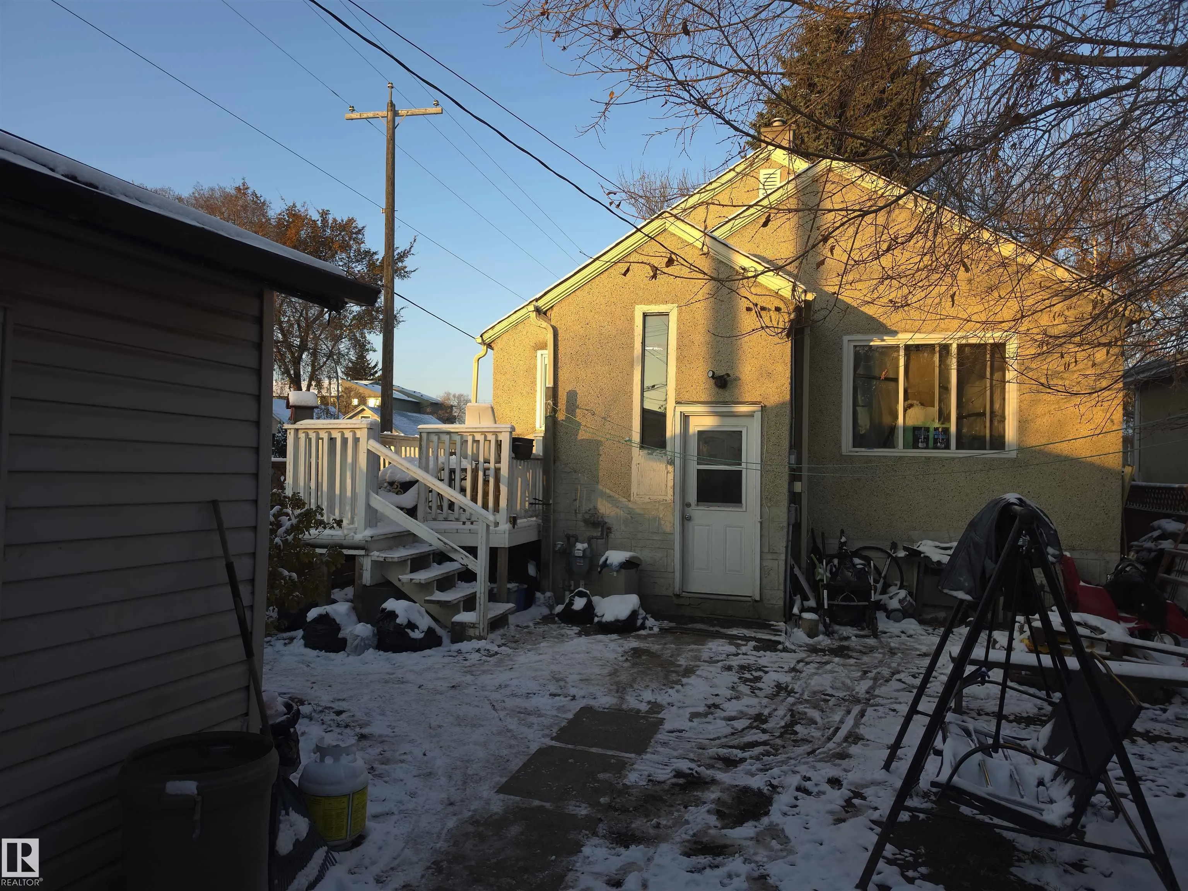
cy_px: 446
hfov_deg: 73.9
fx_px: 789
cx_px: 594
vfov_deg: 58.9
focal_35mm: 23
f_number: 1.4
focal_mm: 6.5
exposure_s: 1/176
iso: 10
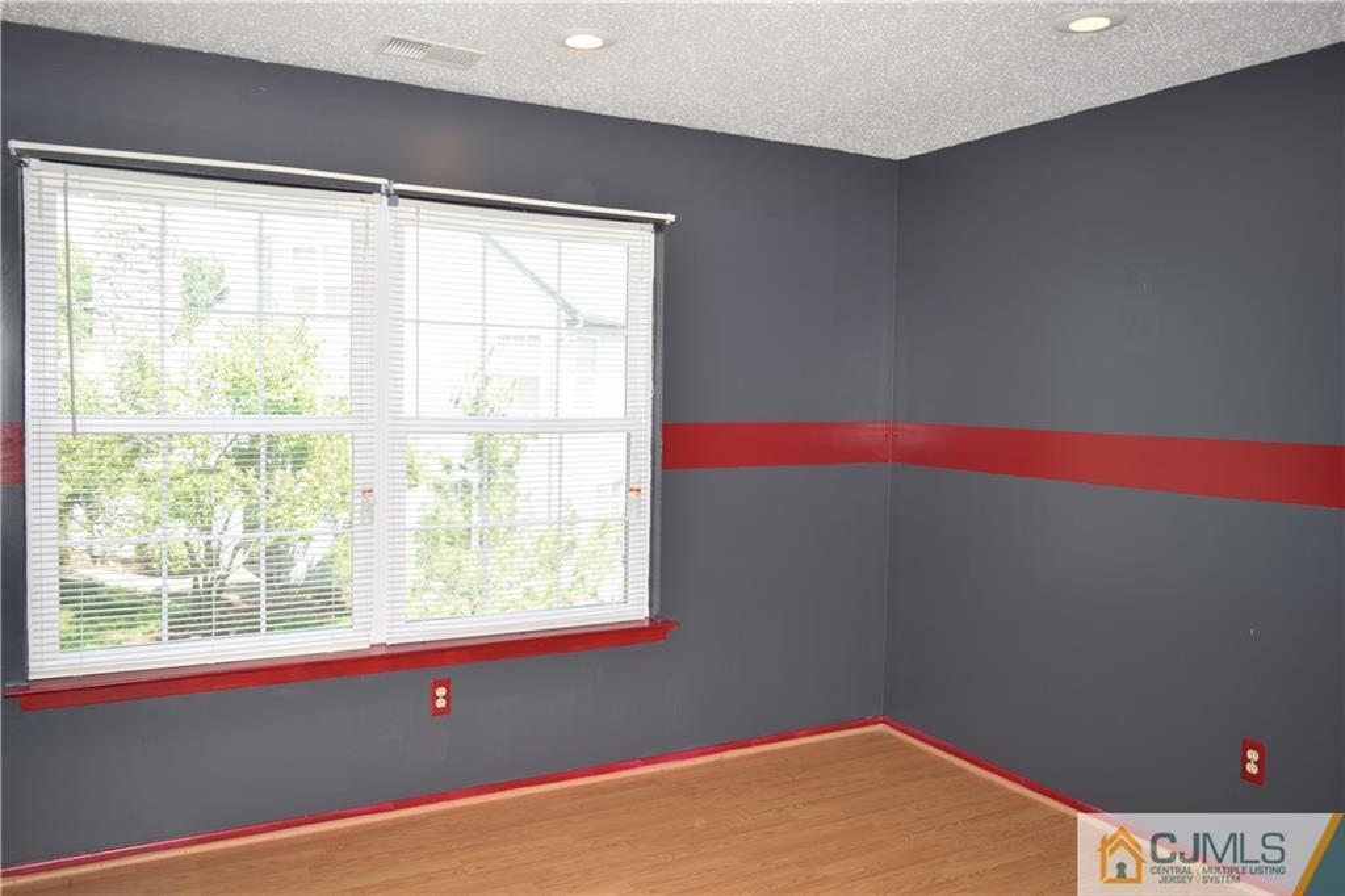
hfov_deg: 67.4
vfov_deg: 47.9
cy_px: 448
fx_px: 1008
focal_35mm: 27
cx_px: 672
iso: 100
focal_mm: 18
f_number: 3.5
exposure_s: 1/60
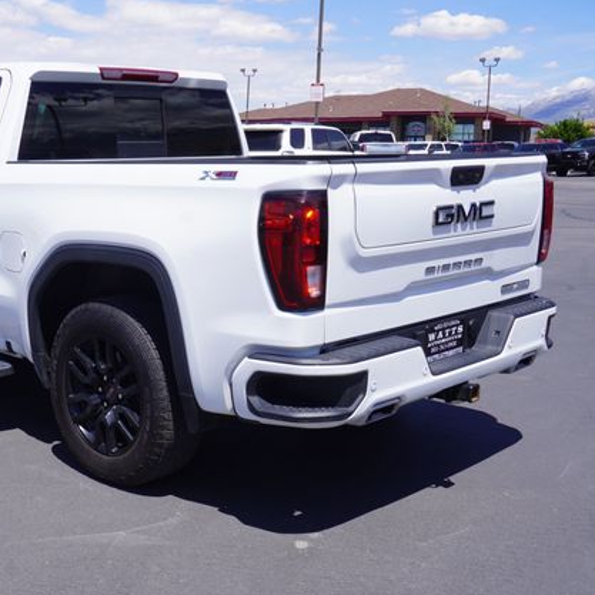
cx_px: 148
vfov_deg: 36.1
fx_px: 914
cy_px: 302
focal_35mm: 47
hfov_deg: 35.3
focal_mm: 24
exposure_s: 1/160
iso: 100
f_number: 11
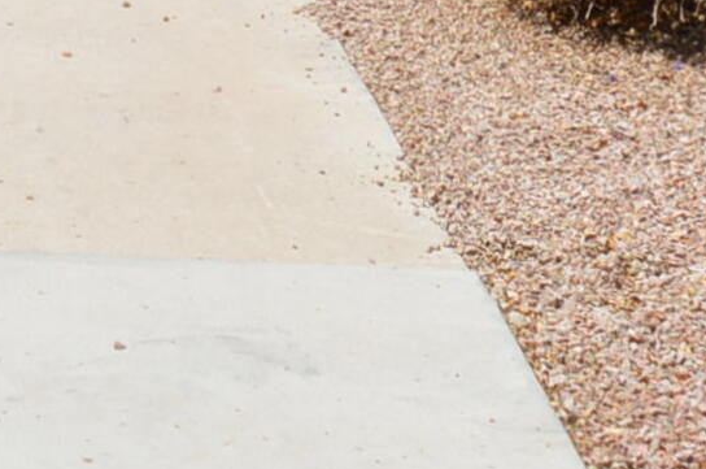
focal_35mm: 149
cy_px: -608
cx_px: -43
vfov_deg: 8.5
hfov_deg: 13.6
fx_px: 2918
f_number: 9
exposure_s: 1/320
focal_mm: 18
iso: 100
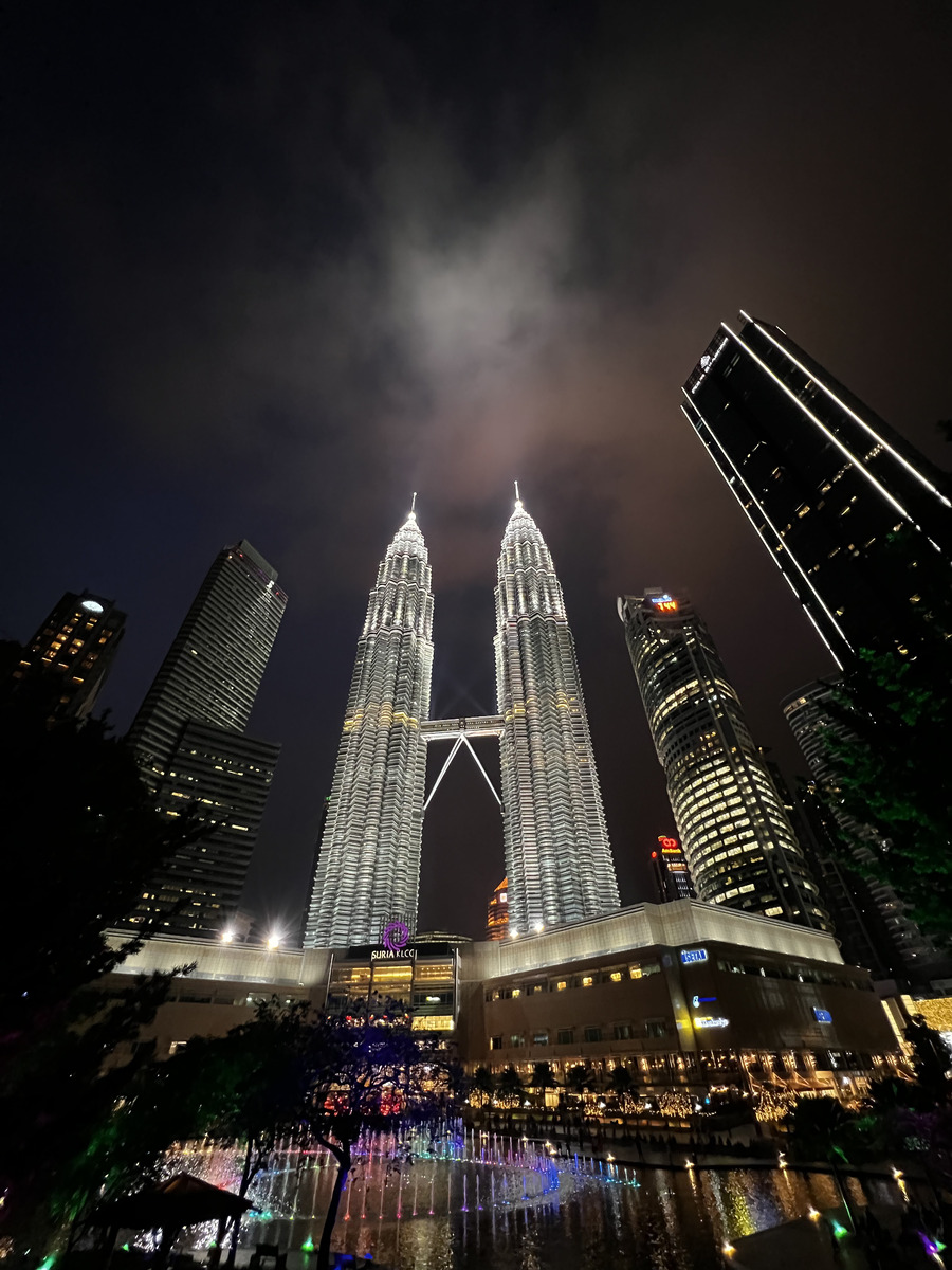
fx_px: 477
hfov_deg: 89.9
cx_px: 476
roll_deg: +1.1
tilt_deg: +40.9
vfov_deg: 106.2
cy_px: 635
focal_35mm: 13
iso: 1000
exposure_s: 1/50
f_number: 1.8
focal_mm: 1.57
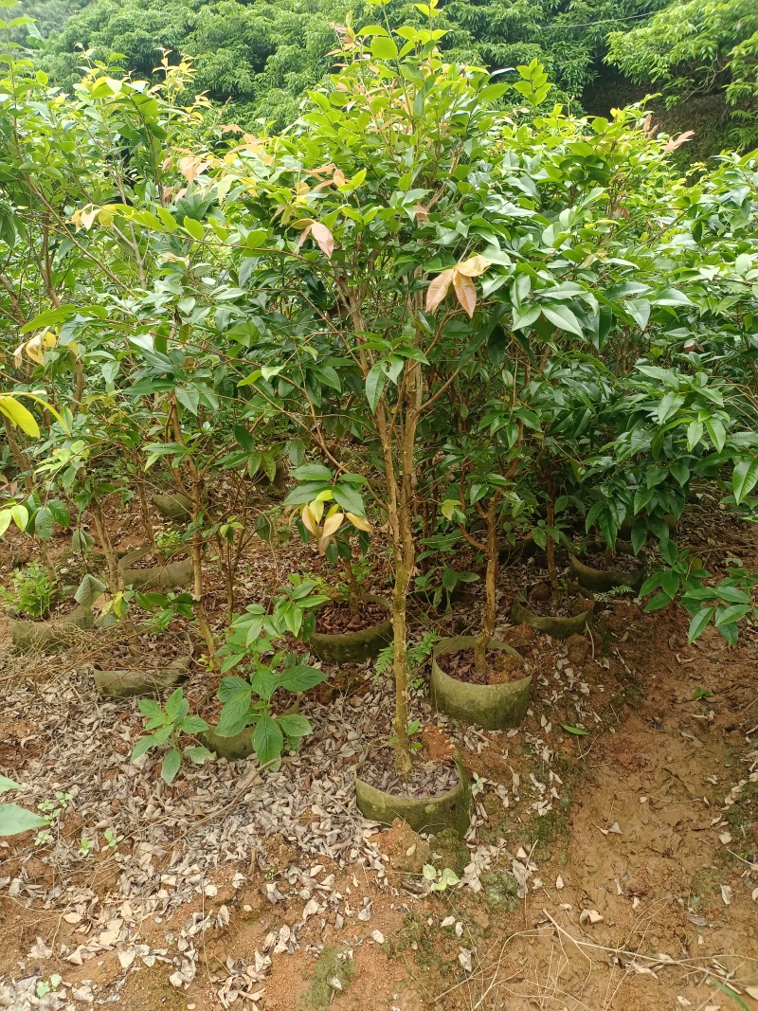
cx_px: 379
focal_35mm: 25
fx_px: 730
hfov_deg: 54.9
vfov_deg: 69.4
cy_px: 506
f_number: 1.79
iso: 128
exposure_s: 1/100
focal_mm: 4.71
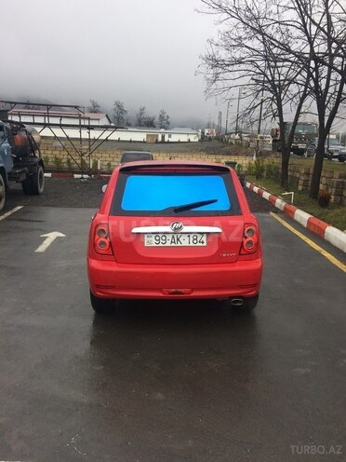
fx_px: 386
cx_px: 173
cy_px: 231
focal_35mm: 29
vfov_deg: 61.7
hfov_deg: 48.2
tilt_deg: -11.5
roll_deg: -3.2
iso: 32
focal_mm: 4.15
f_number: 2.2
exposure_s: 1/383
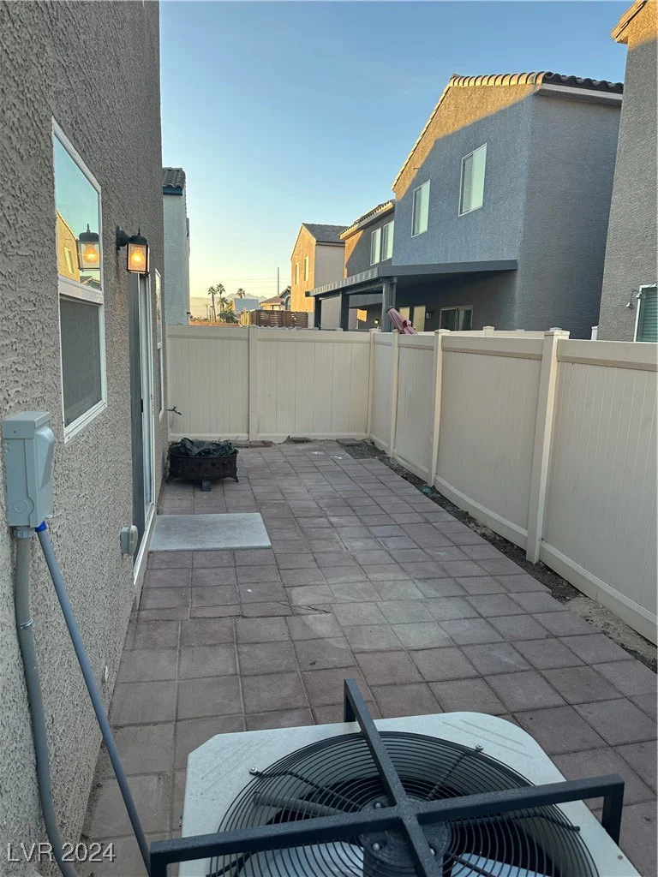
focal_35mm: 24
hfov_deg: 56.8
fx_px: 608
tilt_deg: -8.6
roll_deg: -3.5
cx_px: 329
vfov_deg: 71.6
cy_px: 438
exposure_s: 1/435
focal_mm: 6.86
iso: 80
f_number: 1.78
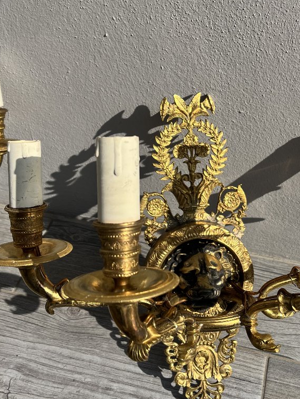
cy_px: 150
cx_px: 187
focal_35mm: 41
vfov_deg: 45.4
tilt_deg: -42.1
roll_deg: +3.4
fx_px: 474
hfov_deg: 35.0
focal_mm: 5.1
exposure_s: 1/3745
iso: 50
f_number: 1.6
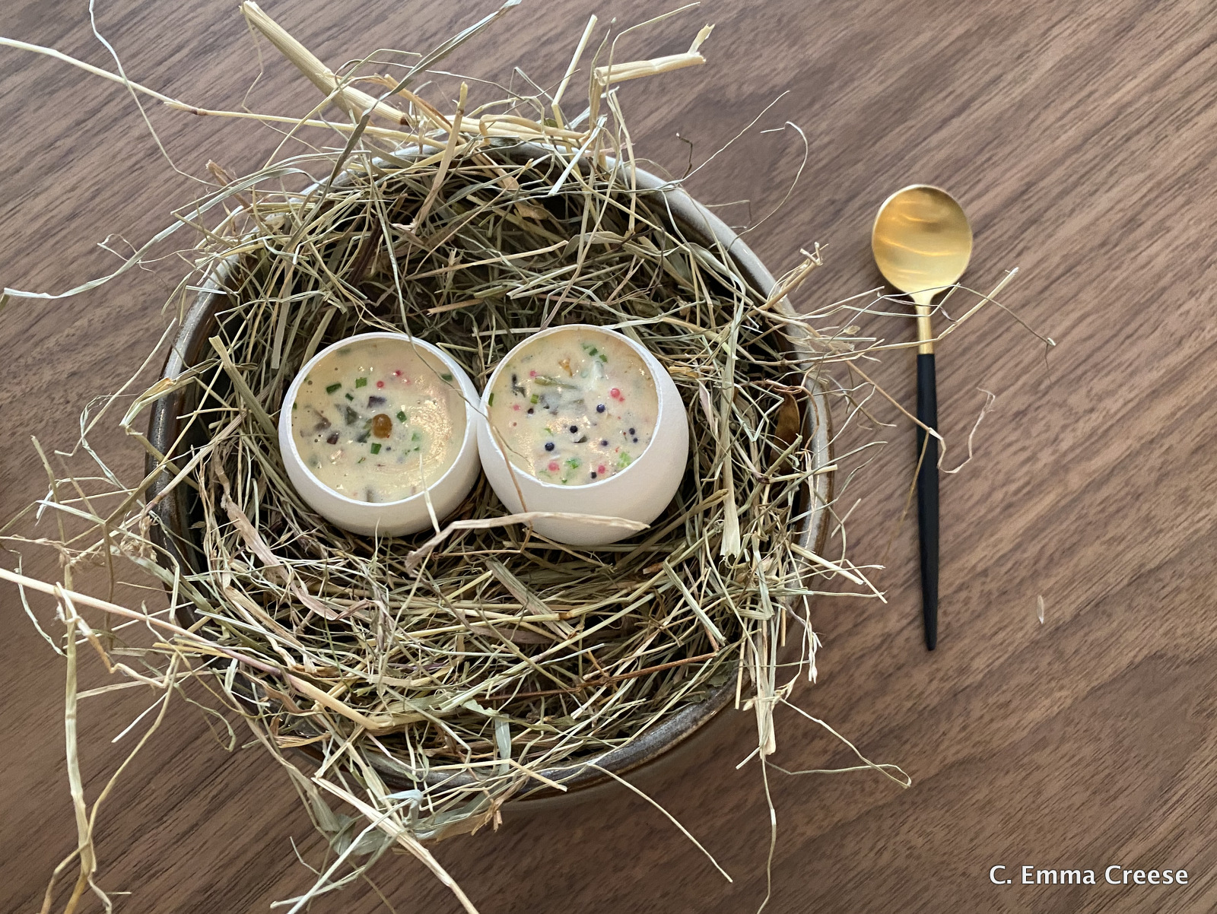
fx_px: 915
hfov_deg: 67.3
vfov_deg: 53.1
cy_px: 457
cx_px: 608
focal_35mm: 26
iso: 500
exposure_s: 1/50
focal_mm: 4.25
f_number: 1.8
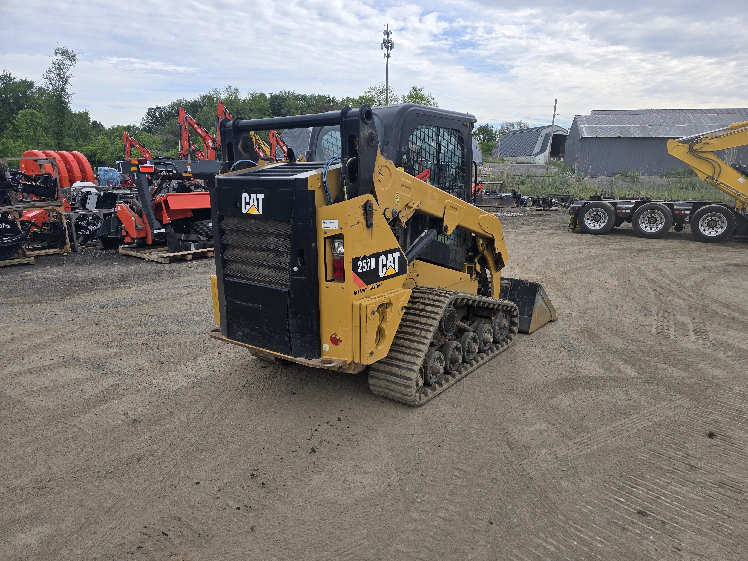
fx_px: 497
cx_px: 374
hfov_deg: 73.9
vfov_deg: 58.9
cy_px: 280
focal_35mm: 23
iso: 12
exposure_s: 1/397
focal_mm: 6.3
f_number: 1.7
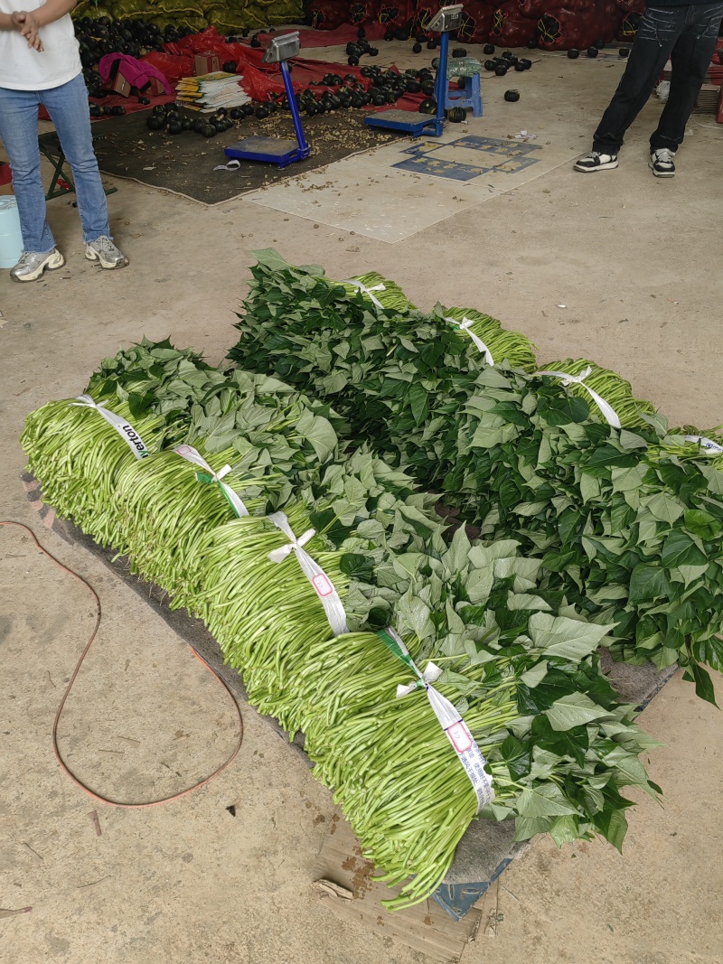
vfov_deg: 65.3
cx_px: 362
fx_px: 752
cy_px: 482
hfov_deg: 51.3
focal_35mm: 27
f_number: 1.8
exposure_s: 1/100
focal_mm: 5.54
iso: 64
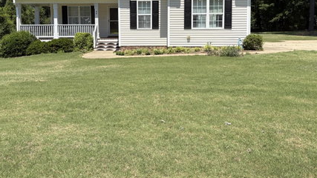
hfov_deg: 58.0
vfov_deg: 33.7
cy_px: 39
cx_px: 148
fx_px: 286
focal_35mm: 34
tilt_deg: -2.7
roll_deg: +0.6
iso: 50
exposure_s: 1/3125
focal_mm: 5.96
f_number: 1.6
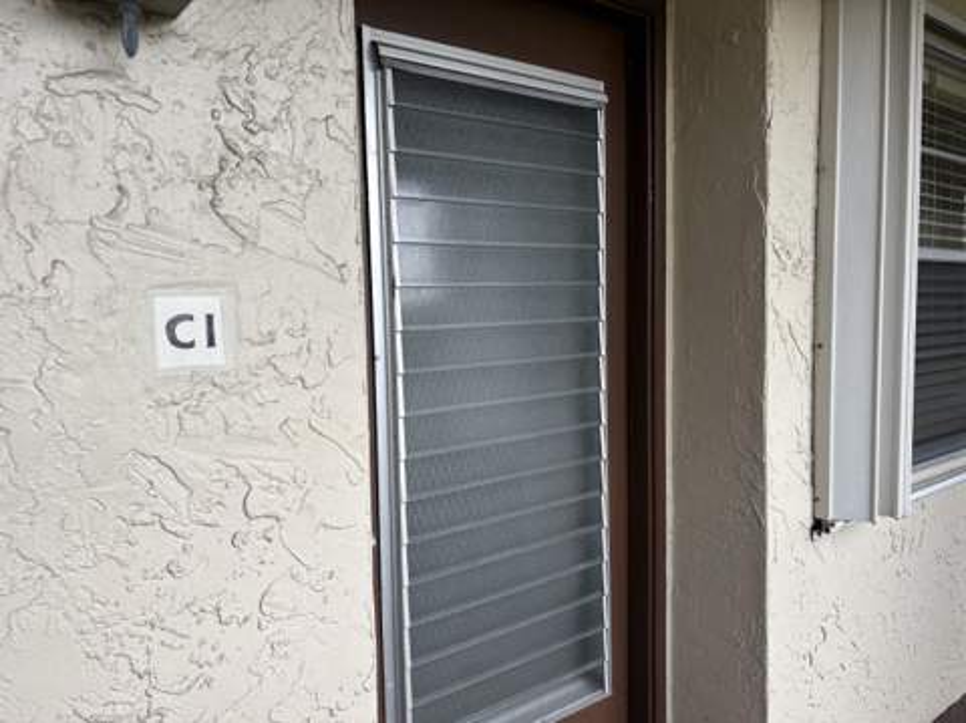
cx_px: 483
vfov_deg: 53.0
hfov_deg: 67.4
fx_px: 725
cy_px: 362
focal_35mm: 26
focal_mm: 5.96
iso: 32
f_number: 1.6
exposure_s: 1/122
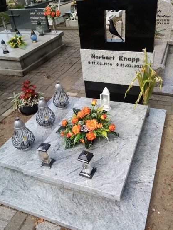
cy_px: 116
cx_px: 91
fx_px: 200
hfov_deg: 46.8
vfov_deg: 60.0
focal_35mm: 30
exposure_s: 1/831
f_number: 1.8
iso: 108
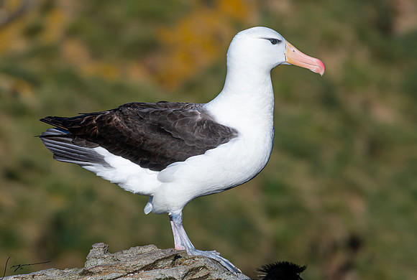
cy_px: 150
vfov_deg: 3.8
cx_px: 227
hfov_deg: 5.7
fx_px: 4180
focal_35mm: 360
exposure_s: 1/640
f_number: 8
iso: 140
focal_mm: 300
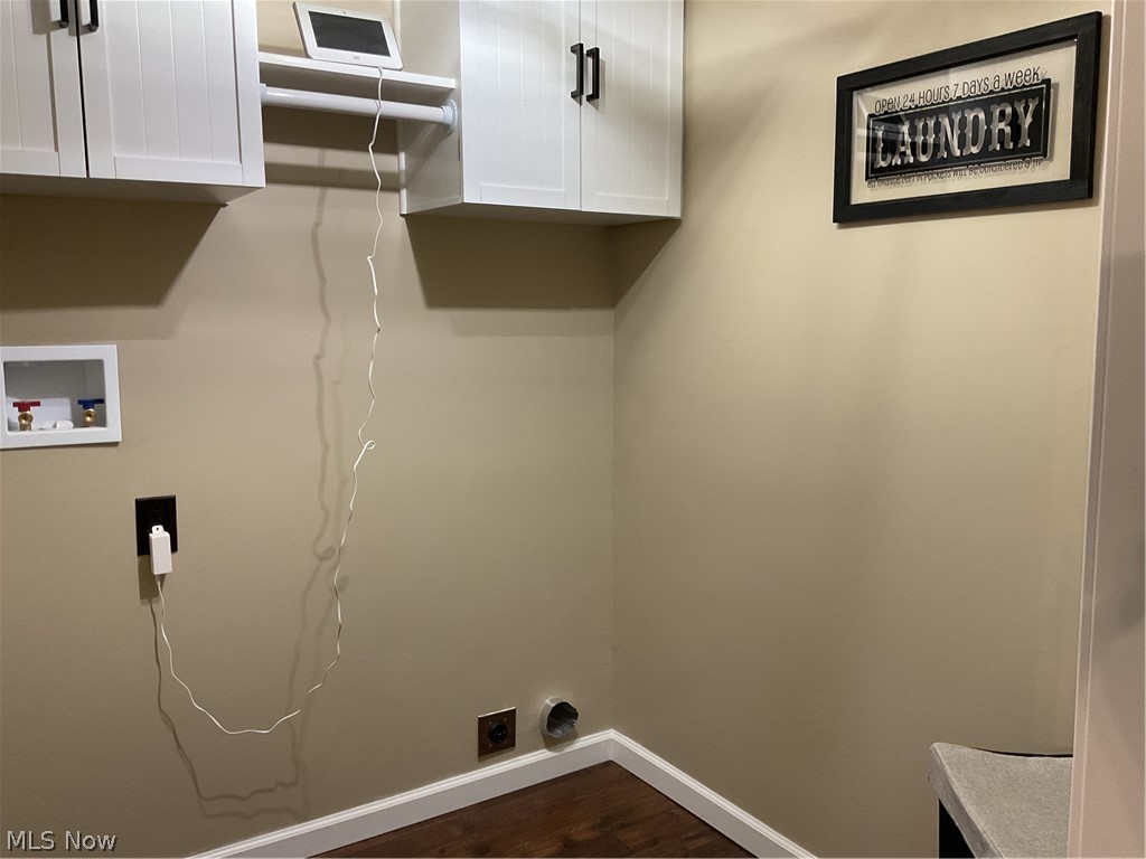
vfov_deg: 48.2
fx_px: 960
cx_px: 573
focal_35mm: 29
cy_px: 430
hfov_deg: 61.7
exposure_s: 1/60
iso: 125
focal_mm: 3
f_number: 1.8
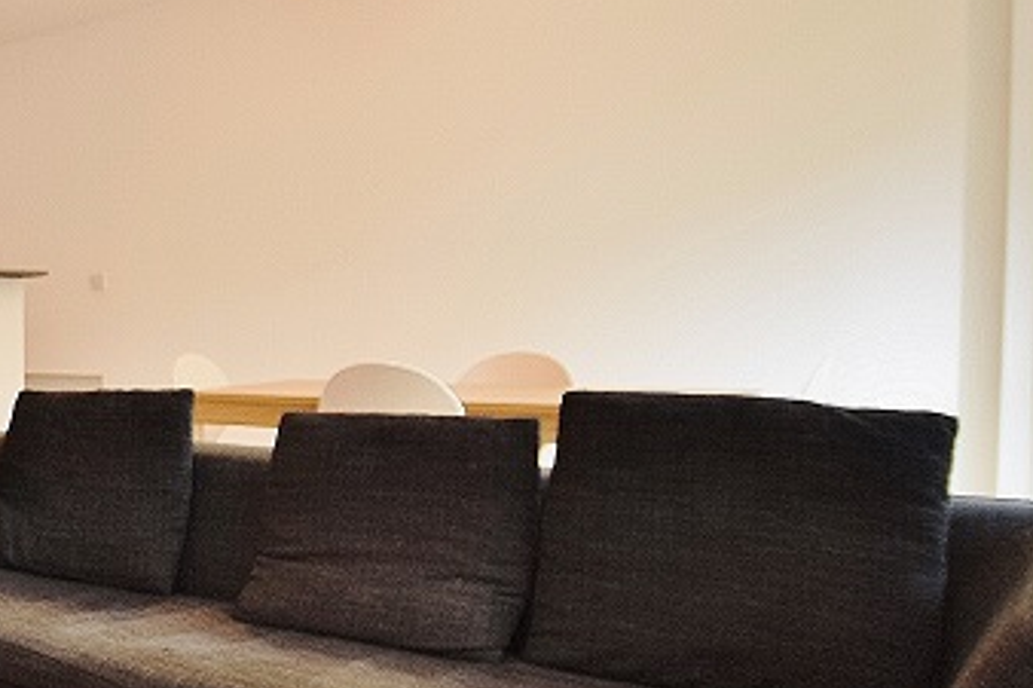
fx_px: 1032
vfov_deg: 36.8
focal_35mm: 36
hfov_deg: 41.6
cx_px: -116
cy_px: 385
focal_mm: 10
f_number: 4
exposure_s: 1/5
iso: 100
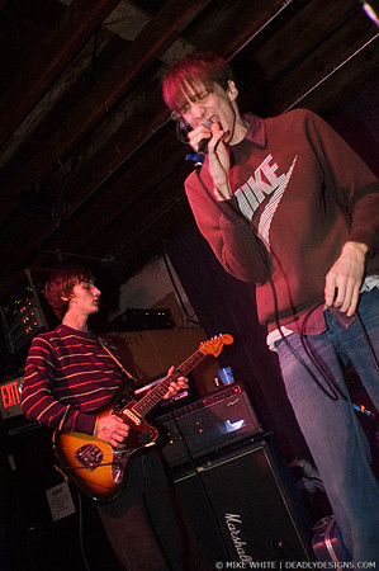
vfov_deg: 62.0
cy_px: 286
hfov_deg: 43.5
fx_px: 475
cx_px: 190
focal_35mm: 30
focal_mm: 20
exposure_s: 1/15
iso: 800
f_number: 2.8
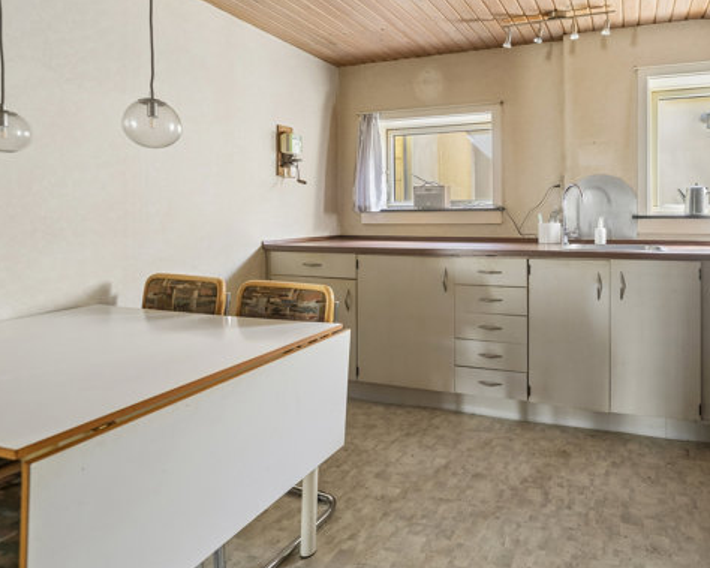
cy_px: 227
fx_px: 399
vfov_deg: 70.1
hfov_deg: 78.6
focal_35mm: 19
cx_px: 509
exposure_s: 1/60
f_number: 5.6
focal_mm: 12
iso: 640
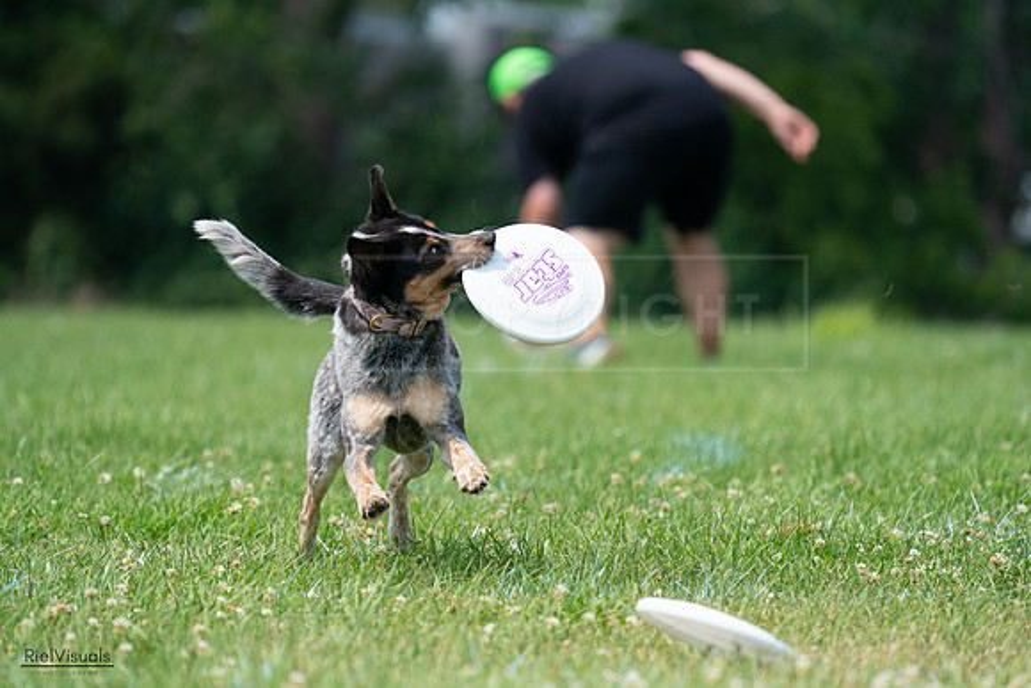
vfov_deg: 3.4
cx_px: 516
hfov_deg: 5.2
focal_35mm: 400
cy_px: 344
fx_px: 11458
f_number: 6.3
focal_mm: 400
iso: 1600
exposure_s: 1/4000
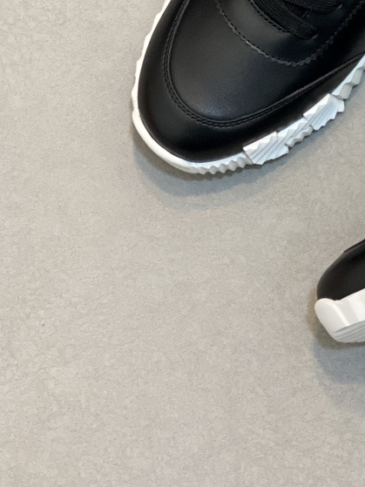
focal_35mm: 134
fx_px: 1885
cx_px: 441
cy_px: 24
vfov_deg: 14.5
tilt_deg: -74.7
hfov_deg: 10.9
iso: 160
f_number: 2
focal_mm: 6
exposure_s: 1/100
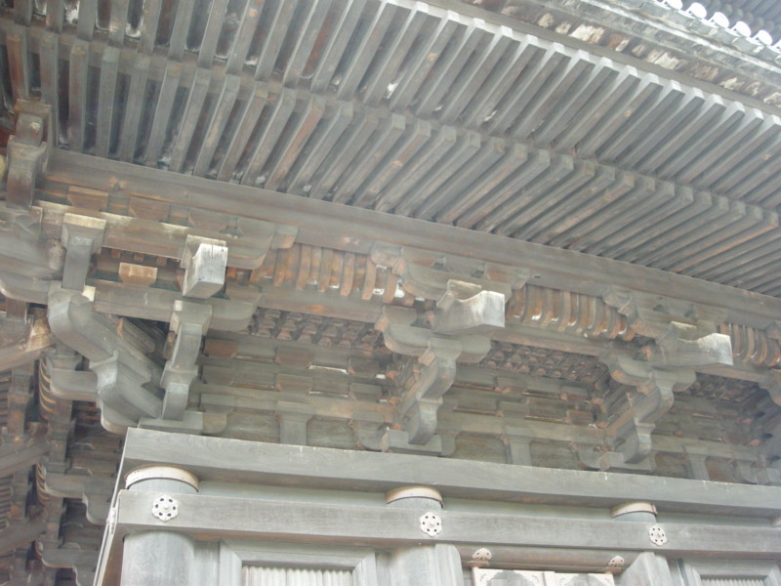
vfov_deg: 40.7
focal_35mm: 35
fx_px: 790
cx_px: 390
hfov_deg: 52.6
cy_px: 293
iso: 212
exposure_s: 1/53
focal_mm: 5.7
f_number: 2.8
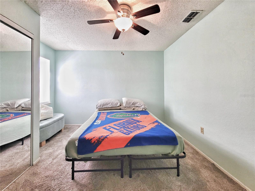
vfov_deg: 89.9
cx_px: 128
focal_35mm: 13
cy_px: 96
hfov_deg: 106.2
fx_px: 96
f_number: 2.2
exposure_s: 1/60
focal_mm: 2.2
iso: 160
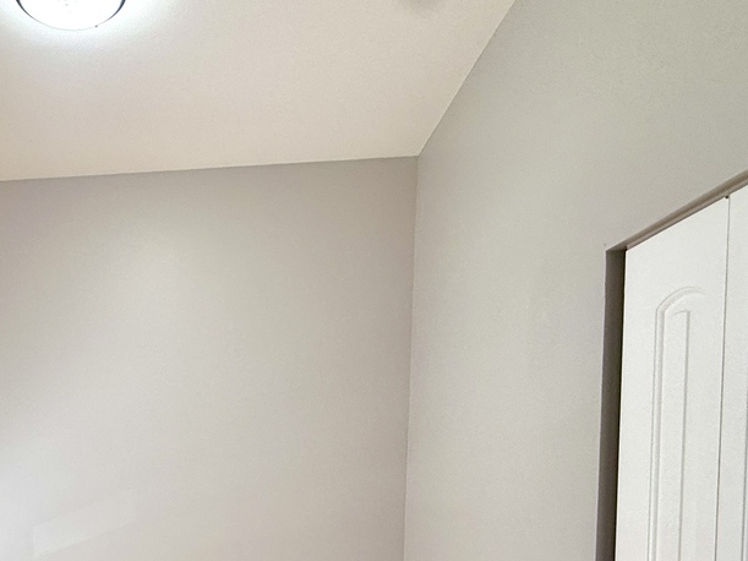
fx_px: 713
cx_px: 99
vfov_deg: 39.8
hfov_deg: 50.2
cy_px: 505
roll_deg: -0.3
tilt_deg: -1.8
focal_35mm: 33
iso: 64
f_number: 2.2
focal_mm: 2.22
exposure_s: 1/149
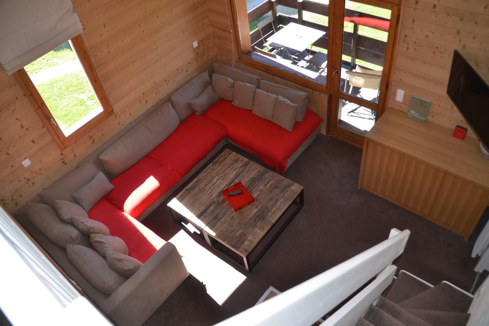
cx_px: 244
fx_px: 367
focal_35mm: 27
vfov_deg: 47.9
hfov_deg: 67.4
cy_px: 163
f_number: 3.5
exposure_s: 1/125
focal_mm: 18
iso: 200
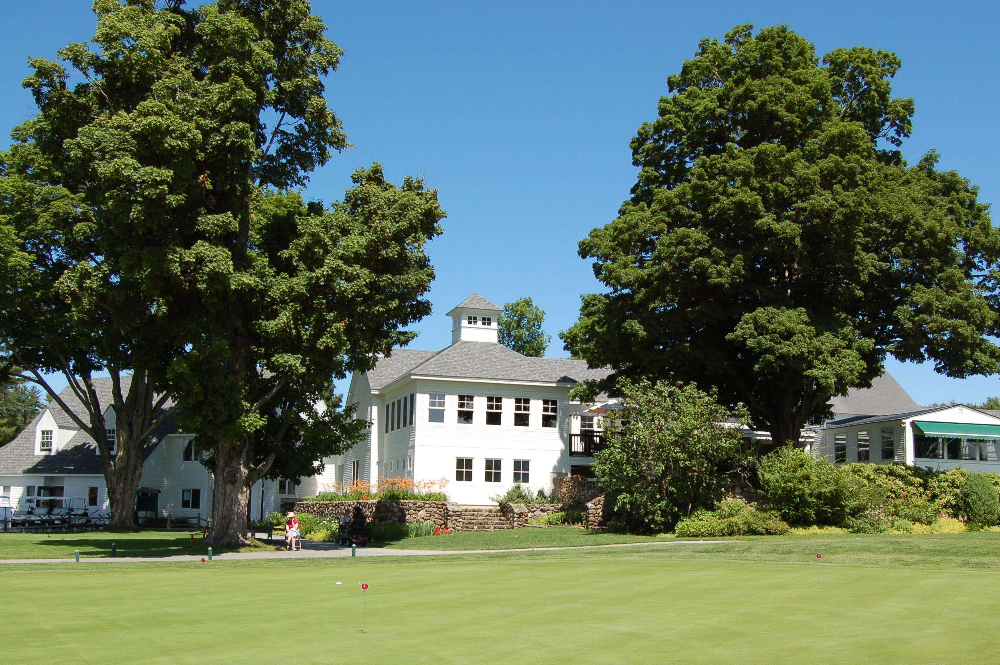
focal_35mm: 42
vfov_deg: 32.1
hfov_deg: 46.8
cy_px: 366
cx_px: 536
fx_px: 1155
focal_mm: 23
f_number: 9
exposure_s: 1/320
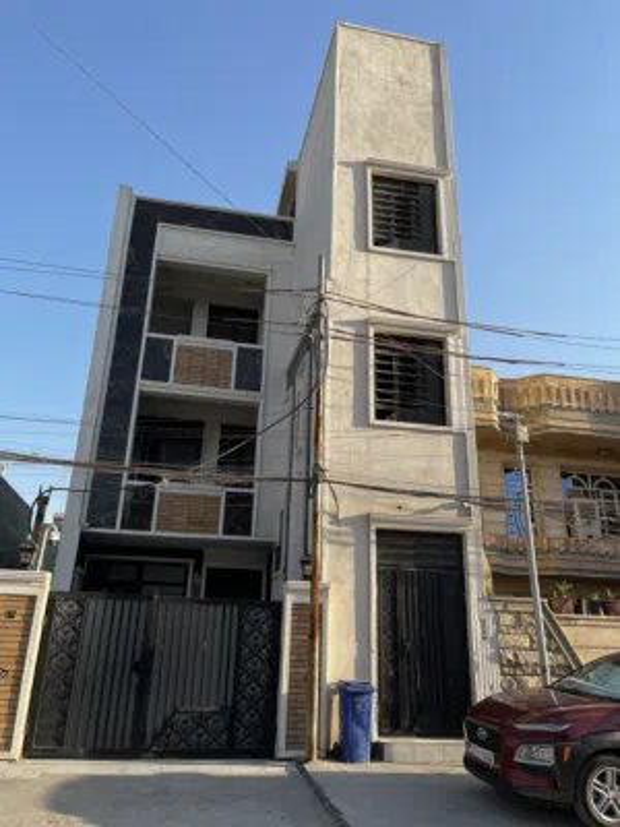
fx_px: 621
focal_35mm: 26
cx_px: 310
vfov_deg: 67.3
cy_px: 414
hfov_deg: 53.1
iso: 50
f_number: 1.6
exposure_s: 1/1212
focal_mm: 5.1
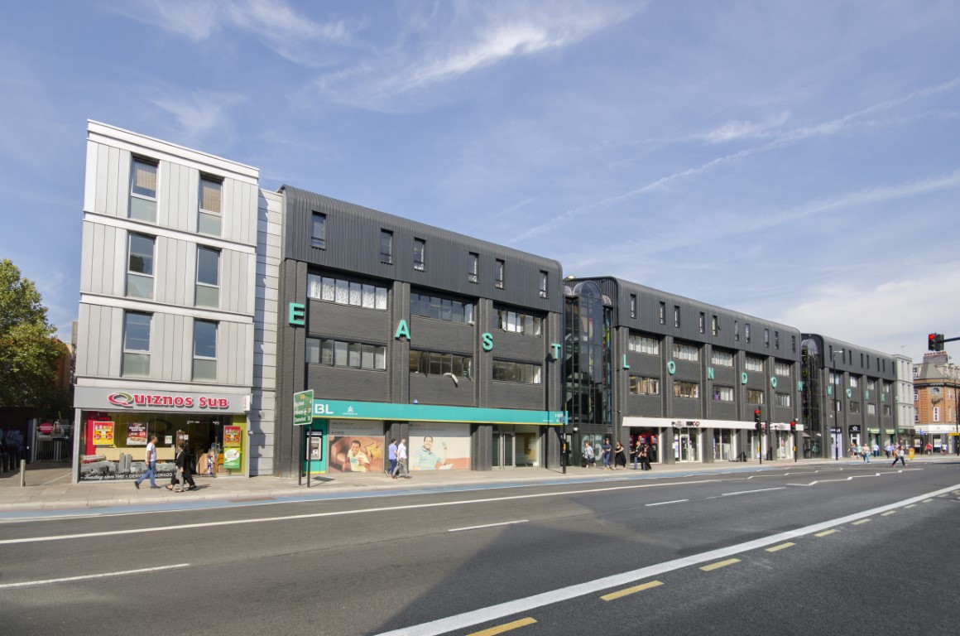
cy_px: 318
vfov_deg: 77.1
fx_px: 399
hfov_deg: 100.5
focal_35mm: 15
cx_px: 480
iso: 100
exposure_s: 1/250
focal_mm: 10
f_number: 8
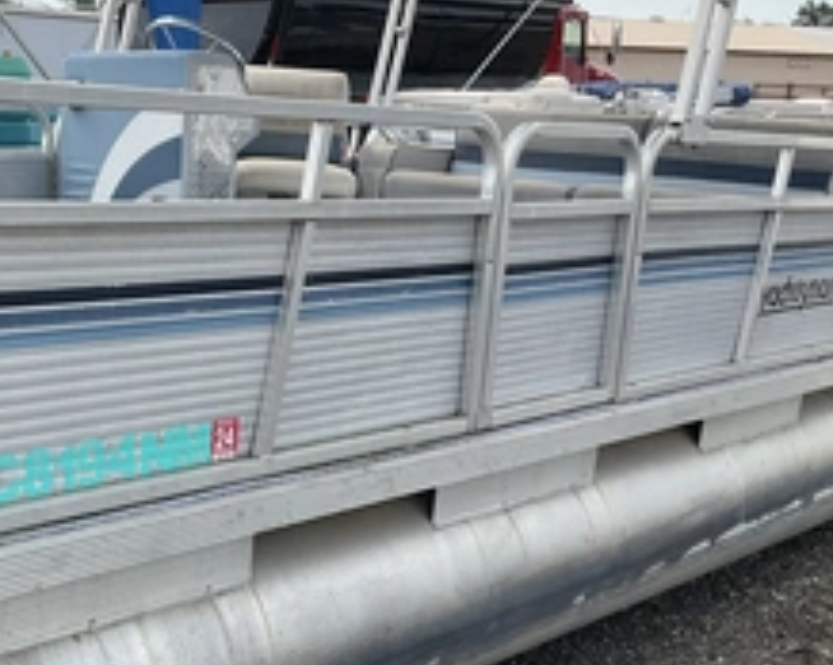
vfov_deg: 29.0
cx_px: 187
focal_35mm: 52
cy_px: 424
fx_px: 1281
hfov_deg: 35.1
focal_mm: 3
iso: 25
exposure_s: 1/842
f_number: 1.8
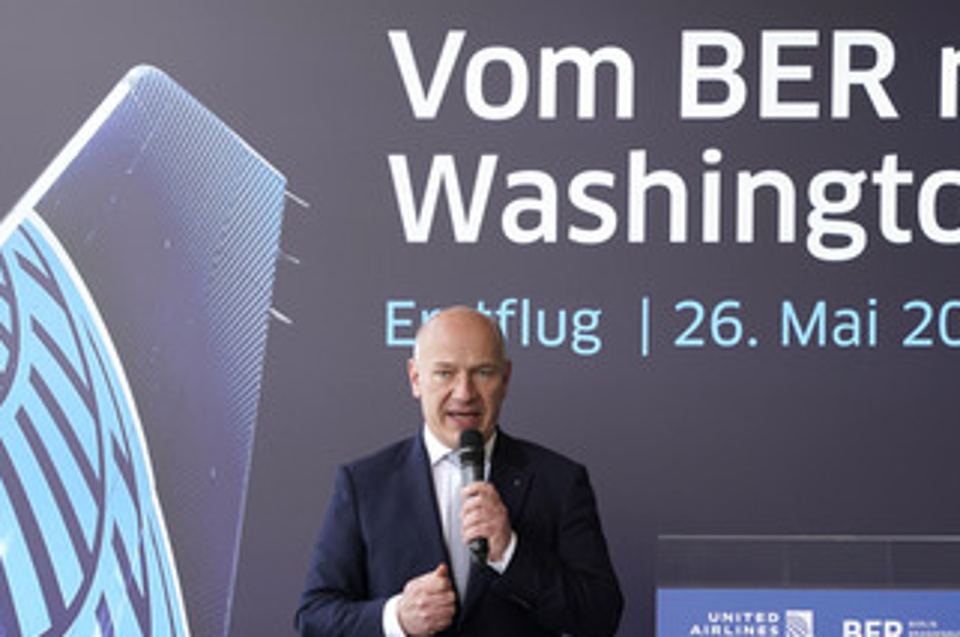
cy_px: 413
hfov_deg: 19.6
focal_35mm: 104
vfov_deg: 13.1
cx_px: 662
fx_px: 2769
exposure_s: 1/200
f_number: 6.3
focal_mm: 74
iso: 640
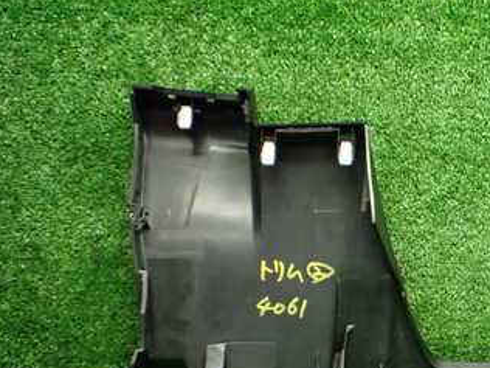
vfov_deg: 25.2
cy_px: 293
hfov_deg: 32.0
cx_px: 450
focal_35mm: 57
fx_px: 807
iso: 800
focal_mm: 5.4
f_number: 2.3
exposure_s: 1/100
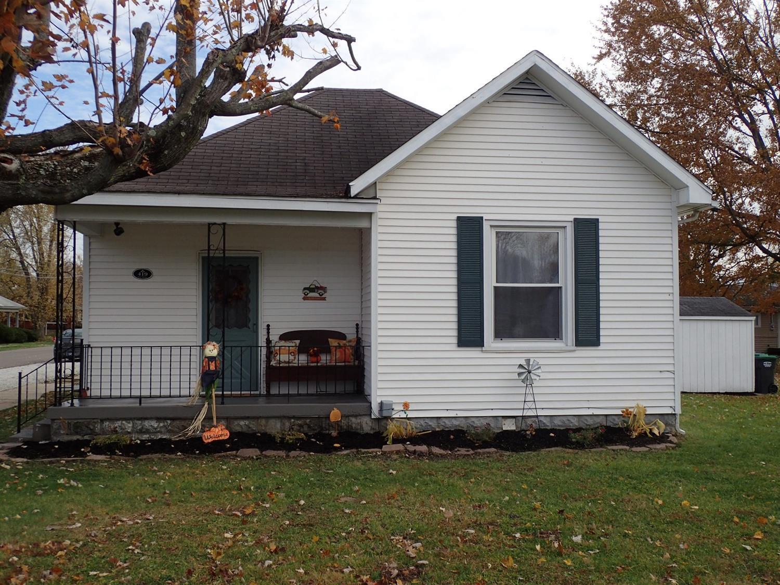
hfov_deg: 52.6
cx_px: 390
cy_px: 292
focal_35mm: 35
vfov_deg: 40.7
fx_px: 788
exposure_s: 1/640
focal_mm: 6.42
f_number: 3.5
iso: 100
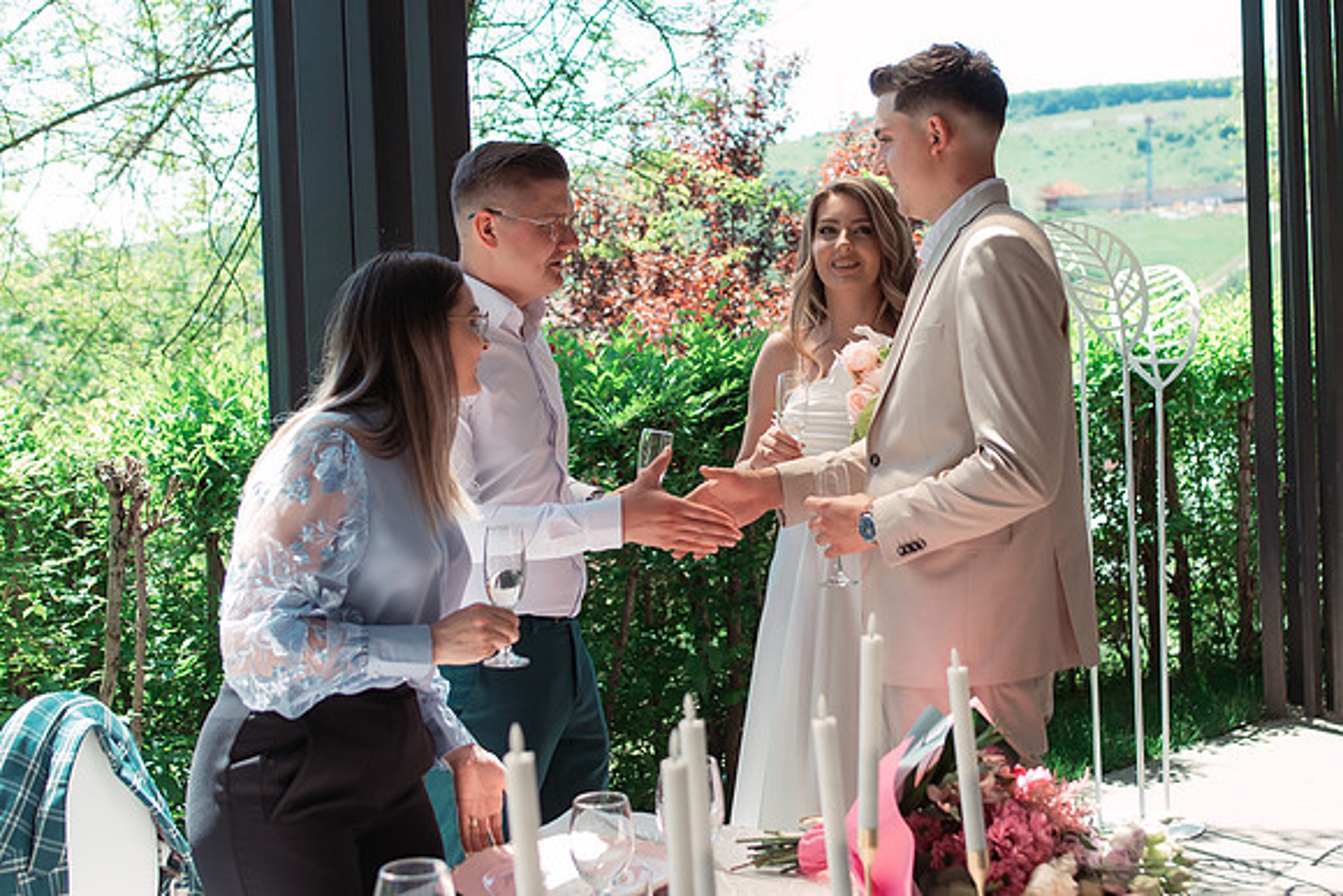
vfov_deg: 26.8
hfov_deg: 39.1
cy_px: 391
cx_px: 825
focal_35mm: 50
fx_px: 1879
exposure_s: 1/400
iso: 125
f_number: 3.2
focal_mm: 35
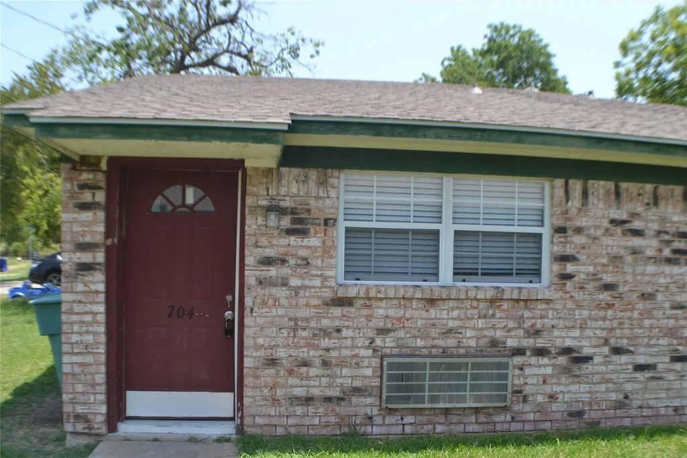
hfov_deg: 49.5
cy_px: 229
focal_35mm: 39
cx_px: 344
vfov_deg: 34.2
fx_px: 744
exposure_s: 1/160
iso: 100
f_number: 6.3
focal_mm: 26
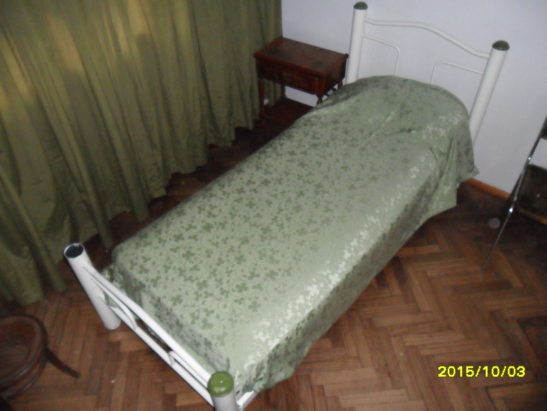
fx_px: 427
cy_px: 206
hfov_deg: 65.3
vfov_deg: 51.4
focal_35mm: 27
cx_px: 274
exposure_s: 1/45
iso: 400
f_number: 3.5
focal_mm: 4.9
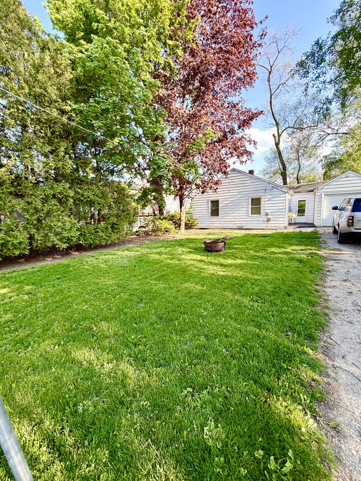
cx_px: 180
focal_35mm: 14
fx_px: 195
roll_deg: -0.3
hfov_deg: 85.7
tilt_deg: -7.1
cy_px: 240
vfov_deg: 102.1
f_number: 2.2
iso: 50
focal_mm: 2.22
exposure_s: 1/187
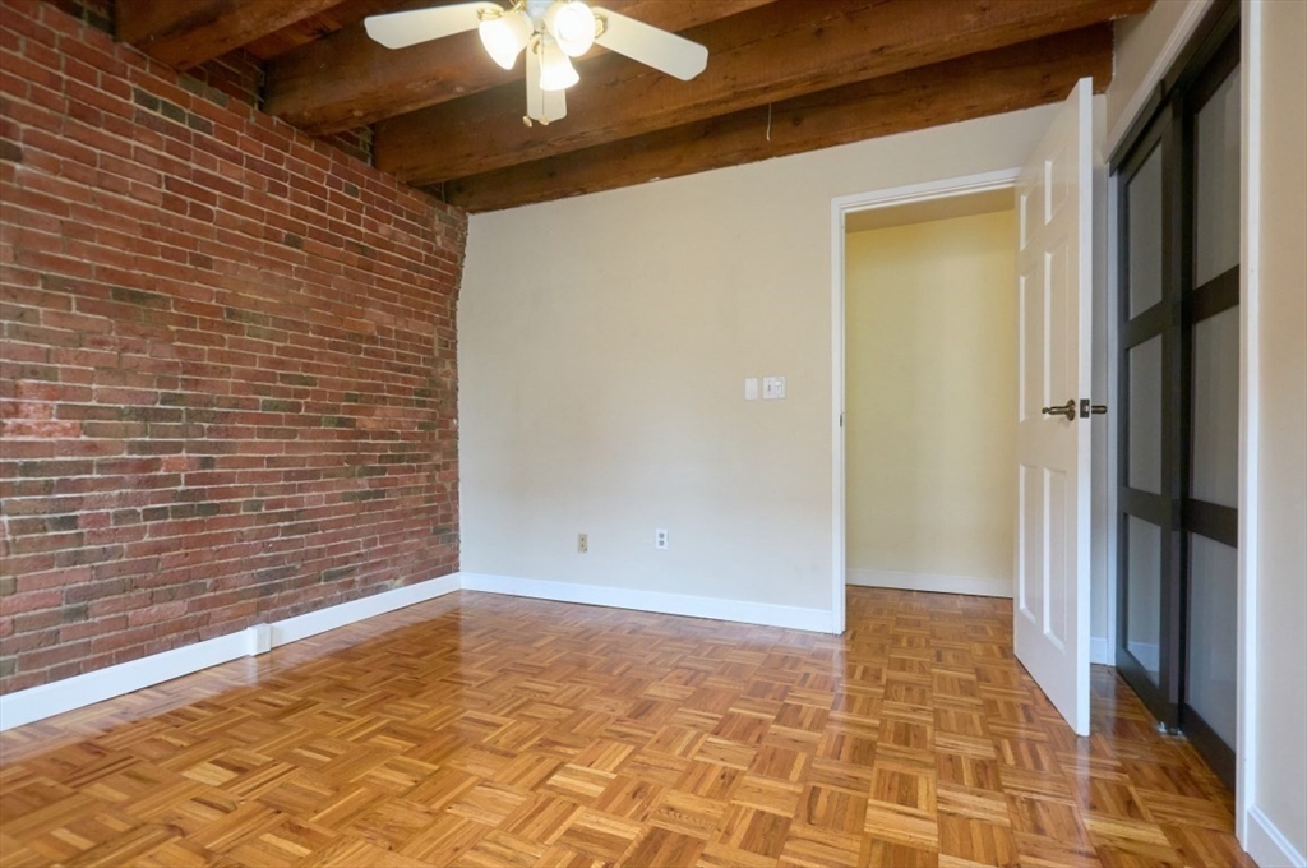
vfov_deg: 77.2
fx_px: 544
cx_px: 654
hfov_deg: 100.5
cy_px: 434
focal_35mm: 15
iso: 400
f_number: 5.6
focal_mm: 10
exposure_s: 1/60
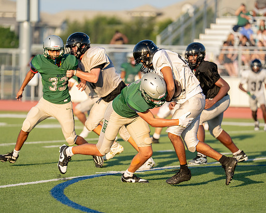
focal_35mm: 258
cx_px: 119
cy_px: 121
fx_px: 2032
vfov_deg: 6.0
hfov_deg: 7.5
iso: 500
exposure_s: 1/5000
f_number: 2.8
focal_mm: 200
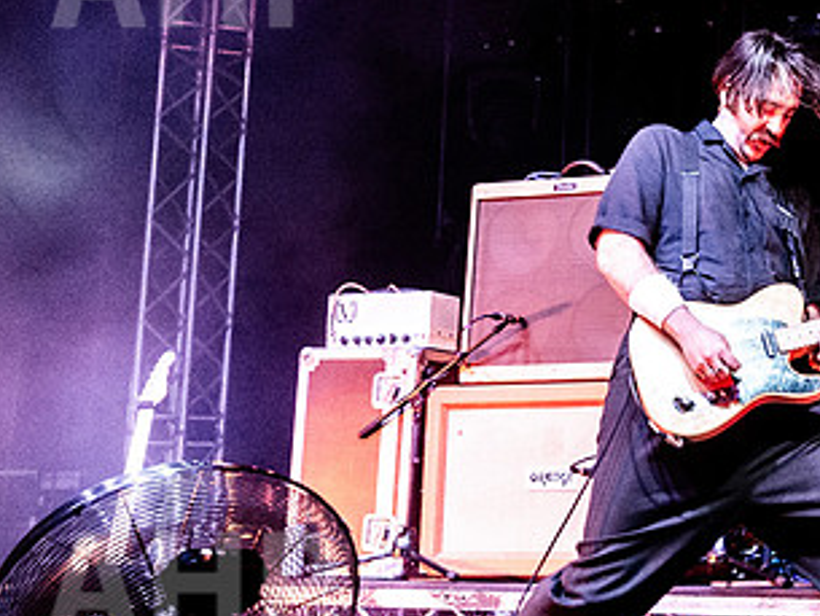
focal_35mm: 88
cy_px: 118
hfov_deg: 21.6
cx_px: 794
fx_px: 2085
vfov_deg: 16.7
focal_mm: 35
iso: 4000
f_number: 3.5
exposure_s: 1/160
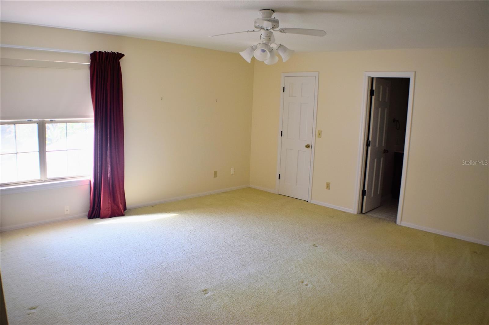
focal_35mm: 36
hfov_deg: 53.1
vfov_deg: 36.9
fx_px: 489
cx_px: 244
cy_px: 162
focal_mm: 24
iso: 400
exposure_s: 1/60
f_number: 4
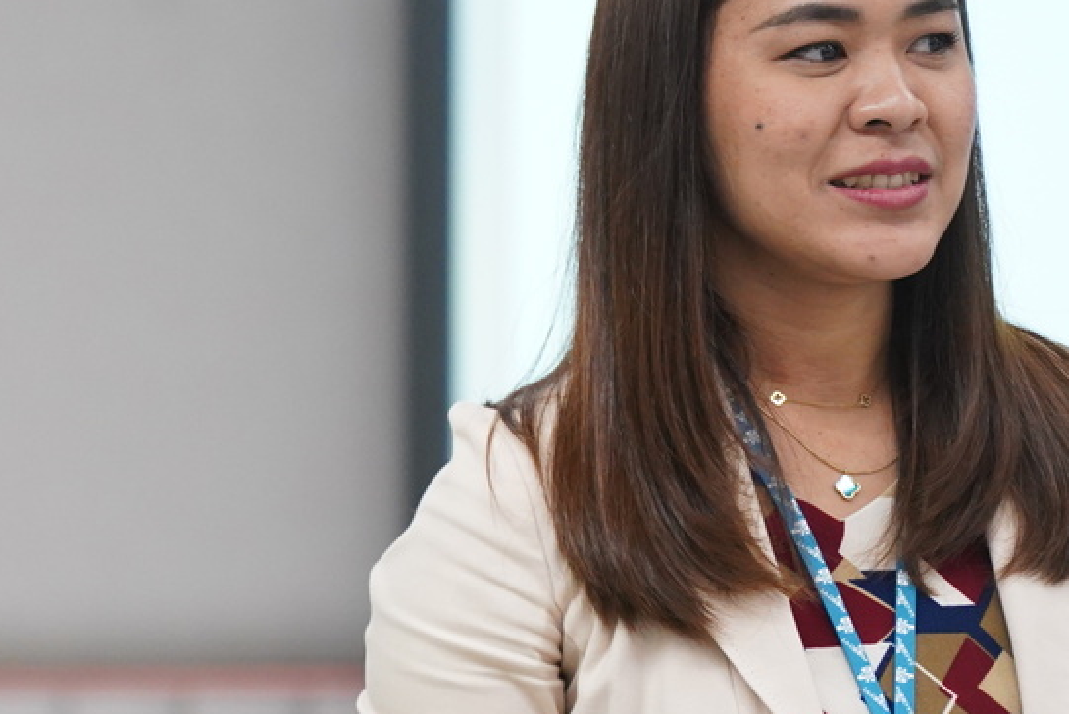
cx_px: -331
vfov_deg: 2.5
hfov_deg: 3.7
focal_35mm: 550
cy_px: 484
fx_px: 16340
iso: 2500
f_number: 4
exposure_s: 1/125
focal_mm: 200
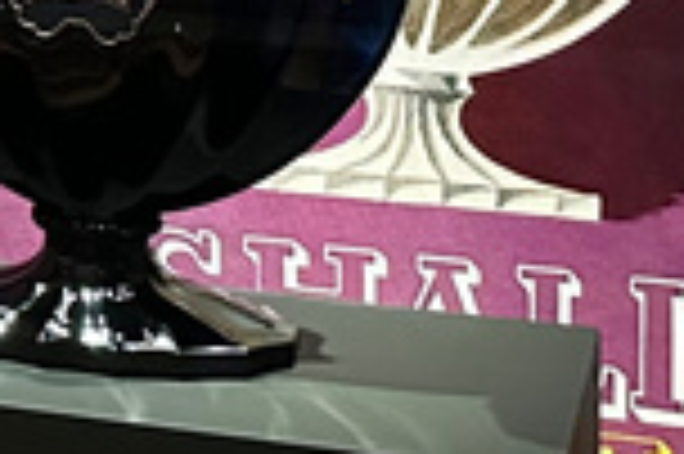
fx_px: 3189
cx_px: -616
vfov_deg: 7.8
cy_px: -414
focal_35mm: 168
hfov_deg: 11.2
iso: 800
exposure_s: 1/46
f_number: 1.8
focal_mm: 6.9
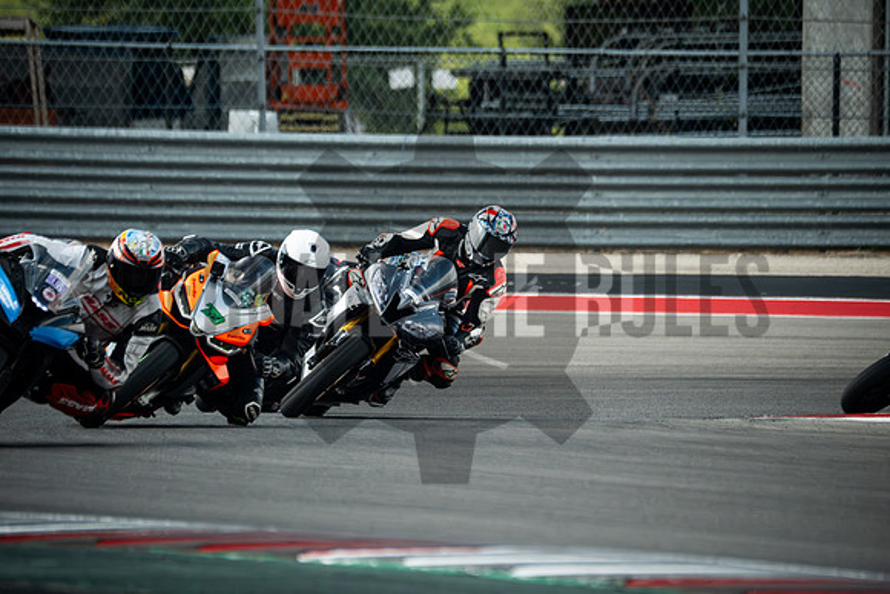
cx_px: 445
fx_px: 14836
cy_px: 297
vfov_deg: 2.3
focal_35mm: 600
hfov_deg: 3.4
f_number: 5.6
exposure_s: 1/1600
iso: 3200
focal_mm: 400
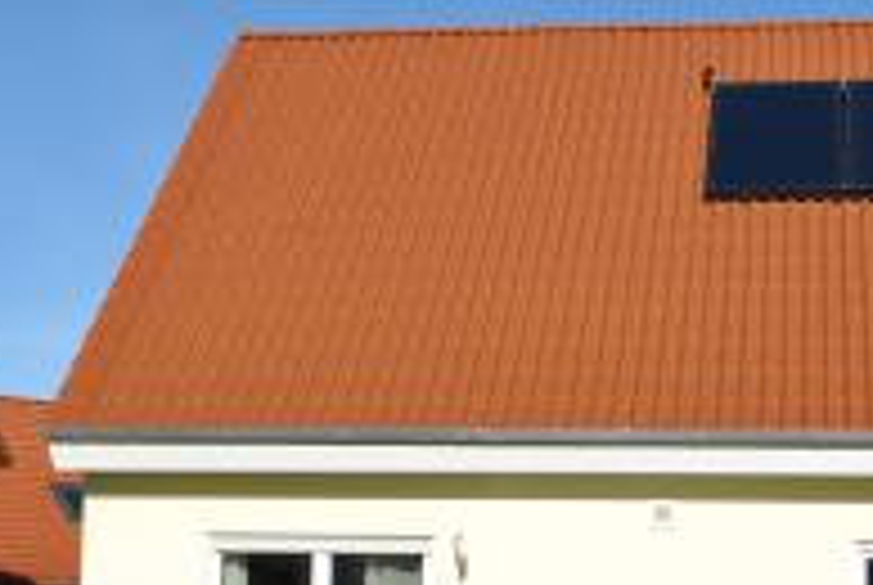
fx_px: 1797
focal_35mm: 74
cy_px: 515
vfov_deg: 18.2
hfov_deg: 27.1
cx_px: 587
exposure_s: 1/400
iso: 100
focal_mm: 18
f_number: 8
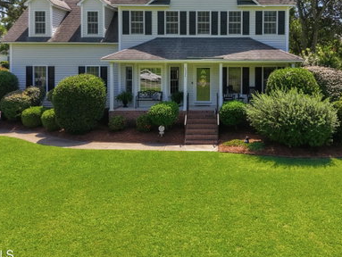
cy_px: 61
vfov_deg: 35.1
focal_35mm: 40
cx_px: 208
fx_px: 396
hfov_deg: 46.5
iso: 400
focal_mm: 8.7
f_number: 1.8
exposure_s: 1/2000
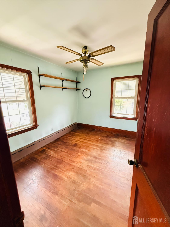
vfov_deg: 102.1
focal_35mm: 14
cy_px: 114
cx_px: 85
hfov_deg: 85.7
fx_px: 92
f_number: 2.2
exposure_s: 1/60
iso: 1000
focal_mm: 2.22
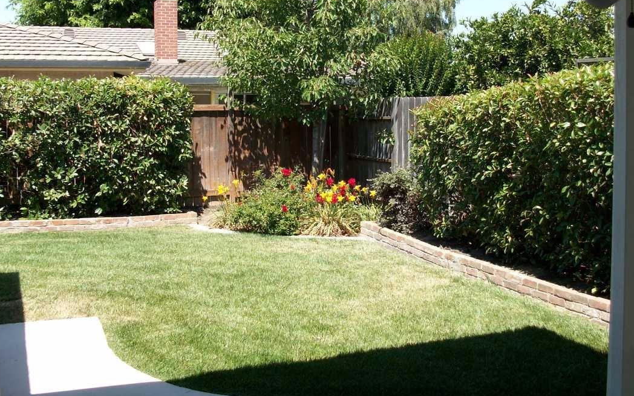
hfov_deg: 45.3
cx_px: 329
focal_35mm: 44
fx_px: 760
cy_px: 108
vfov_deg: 28.8
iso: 64
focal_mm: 5.7
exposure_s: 1/445
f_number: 2.8
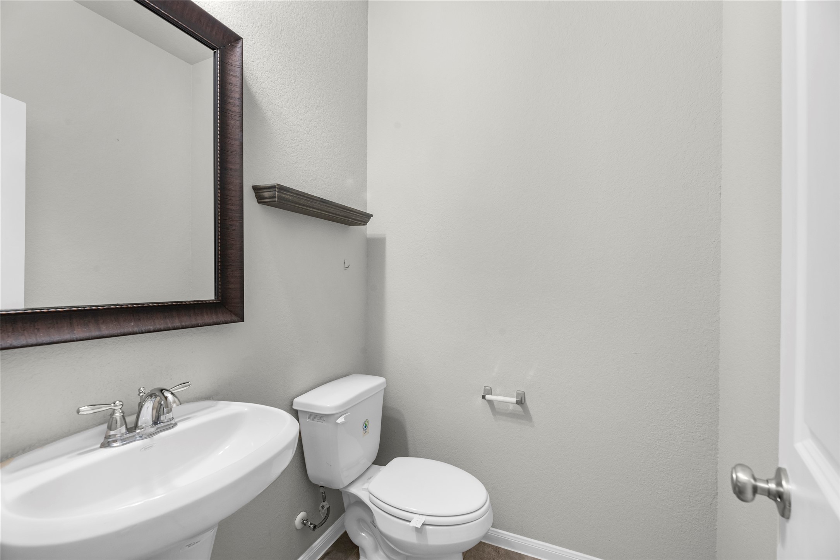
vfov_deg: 81.2
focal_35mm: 14
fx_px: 327
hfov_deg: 104.2
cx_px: 420
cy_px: 280
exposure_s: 1/20
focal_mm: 14
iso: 250
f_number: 9
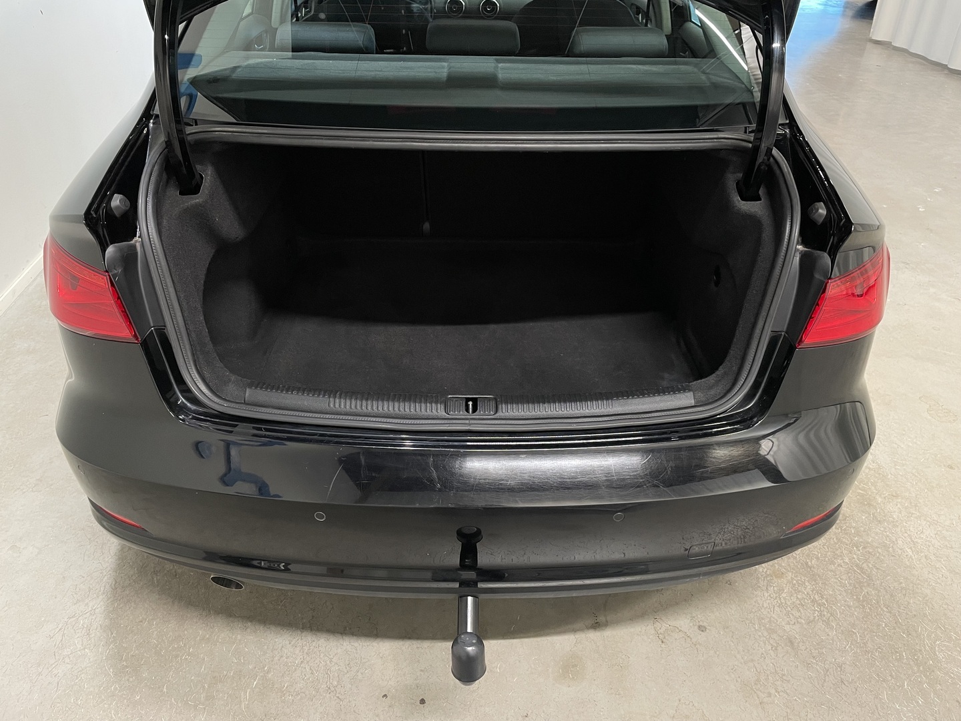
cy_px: 360
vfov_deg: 53.1
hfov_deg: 67.3
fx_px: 722
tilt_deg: -34.7
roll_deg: -0.7
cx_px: 480
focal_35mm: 26
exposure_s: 1/50
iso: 125
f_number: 1.6
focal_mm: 4.2
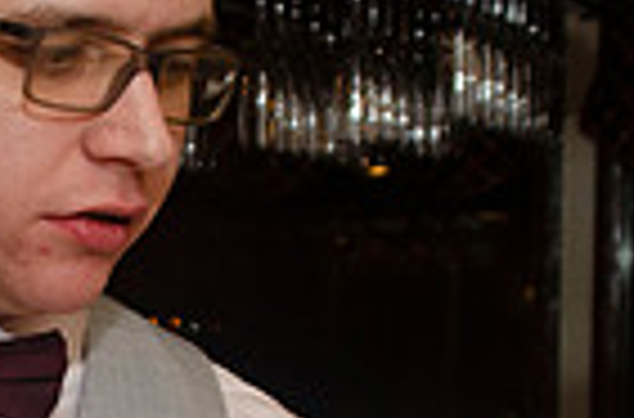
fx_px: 2633
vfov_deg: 9.0
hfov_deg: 13.6
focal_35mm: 150
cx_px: 18
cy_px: 489
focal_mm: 22
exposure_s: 1/60
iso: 400
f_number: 3.8
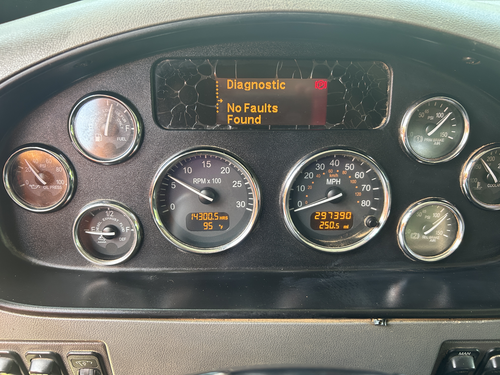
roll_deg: -4.8
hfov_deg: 67.3
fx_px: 376
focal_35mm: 26
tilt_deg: -40.4
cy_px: 188
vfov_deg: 53.1
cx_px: 250
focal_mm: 5.7
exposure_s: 1/103
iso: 125
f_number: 1.5
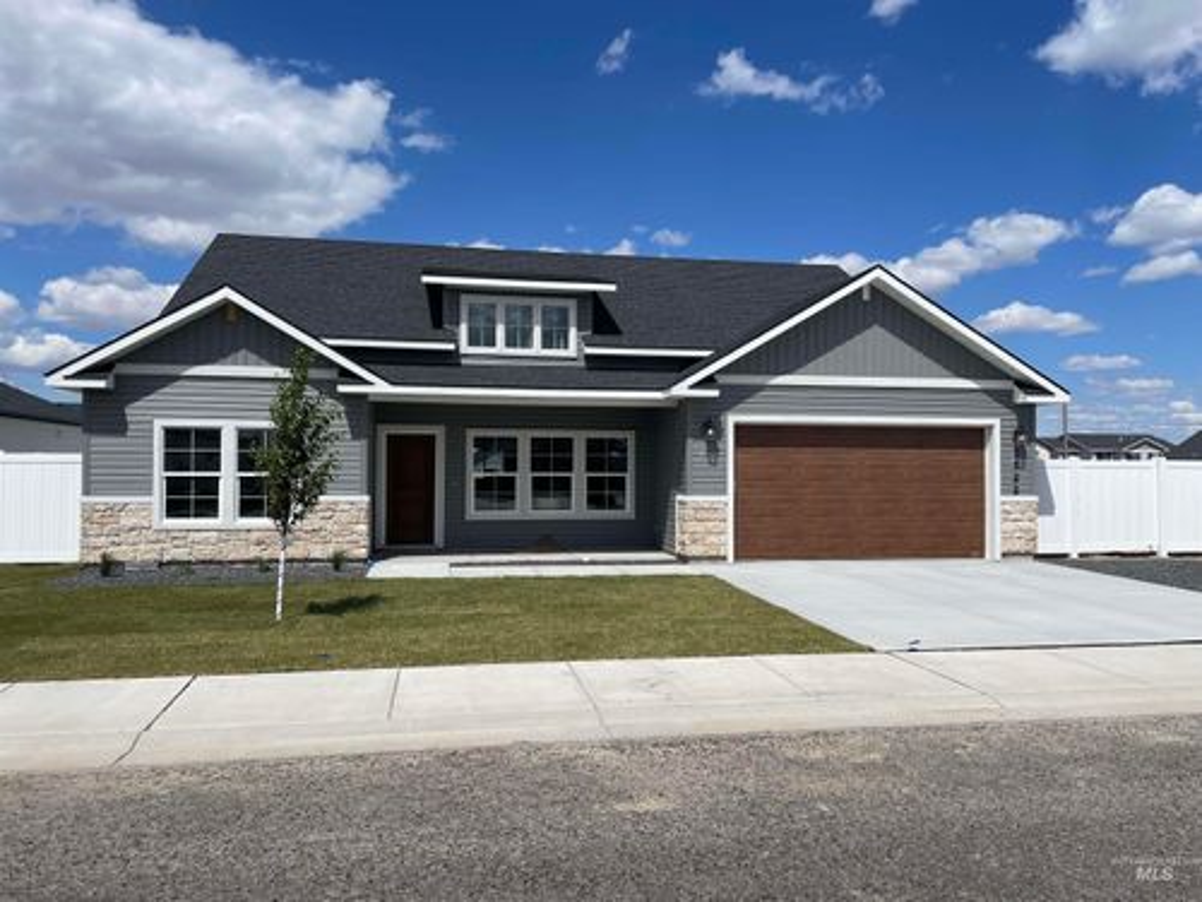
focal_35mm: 26
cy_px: 451
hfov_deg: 67.3
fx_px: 903
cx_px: 601
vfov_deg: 53.1
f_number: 1.6
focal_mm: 4.2
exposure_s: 1/7299
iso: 32
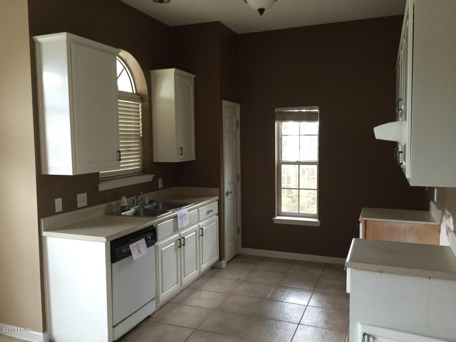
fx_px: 382
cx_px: 228
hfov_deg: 61.7
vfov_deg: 48.2
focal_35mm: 29
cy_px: 171
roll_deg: -1.1
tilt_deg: -2.7
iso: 80
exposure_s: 1/15
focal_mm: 4.15
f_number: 2.2
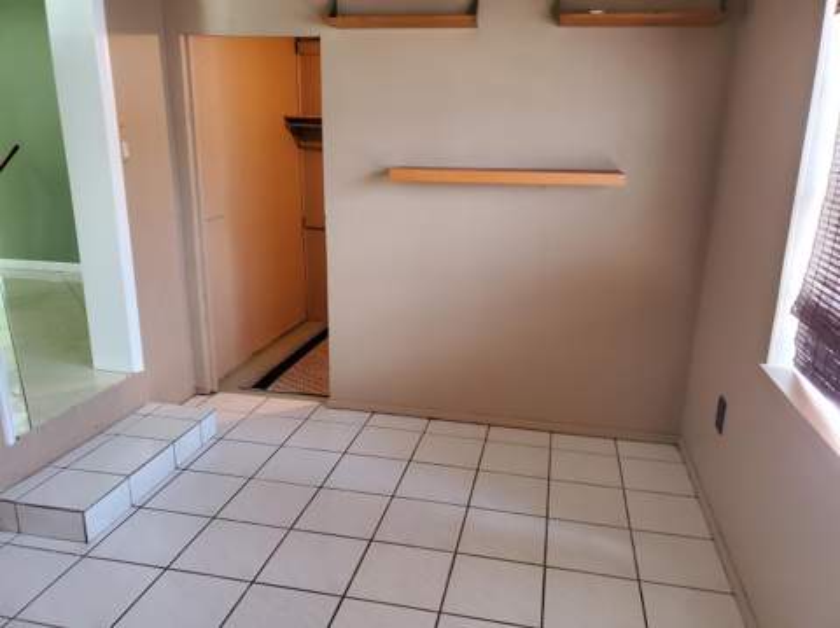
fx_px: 630
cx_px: 420
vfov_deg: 53.0
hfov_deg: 67.4
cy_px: 314
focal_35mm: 26
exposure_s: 1/40
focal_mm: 4.3
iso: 400
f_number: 1.5
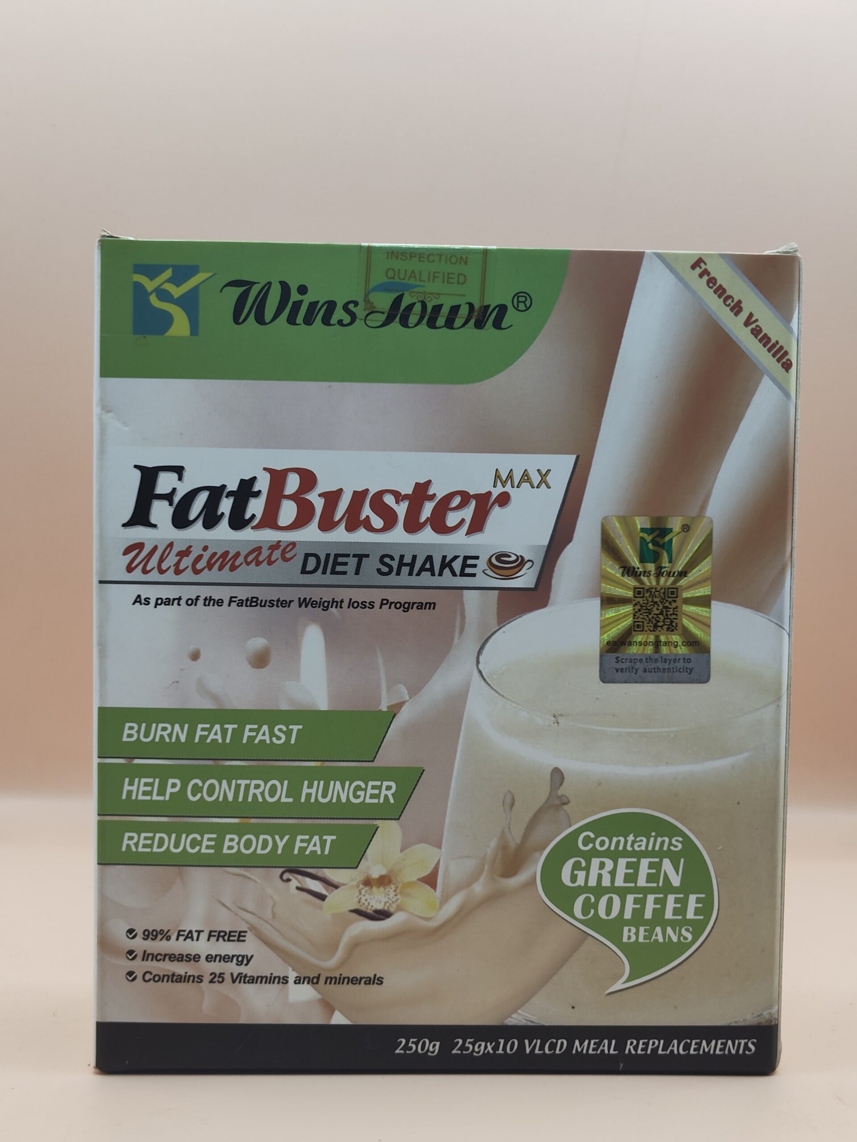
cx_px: 428
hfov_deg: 29.1
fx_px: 1650
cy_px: 571
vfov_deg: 38.2
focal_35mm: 50
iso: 156
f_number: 1.88
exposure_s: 1/100
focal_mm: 5.56
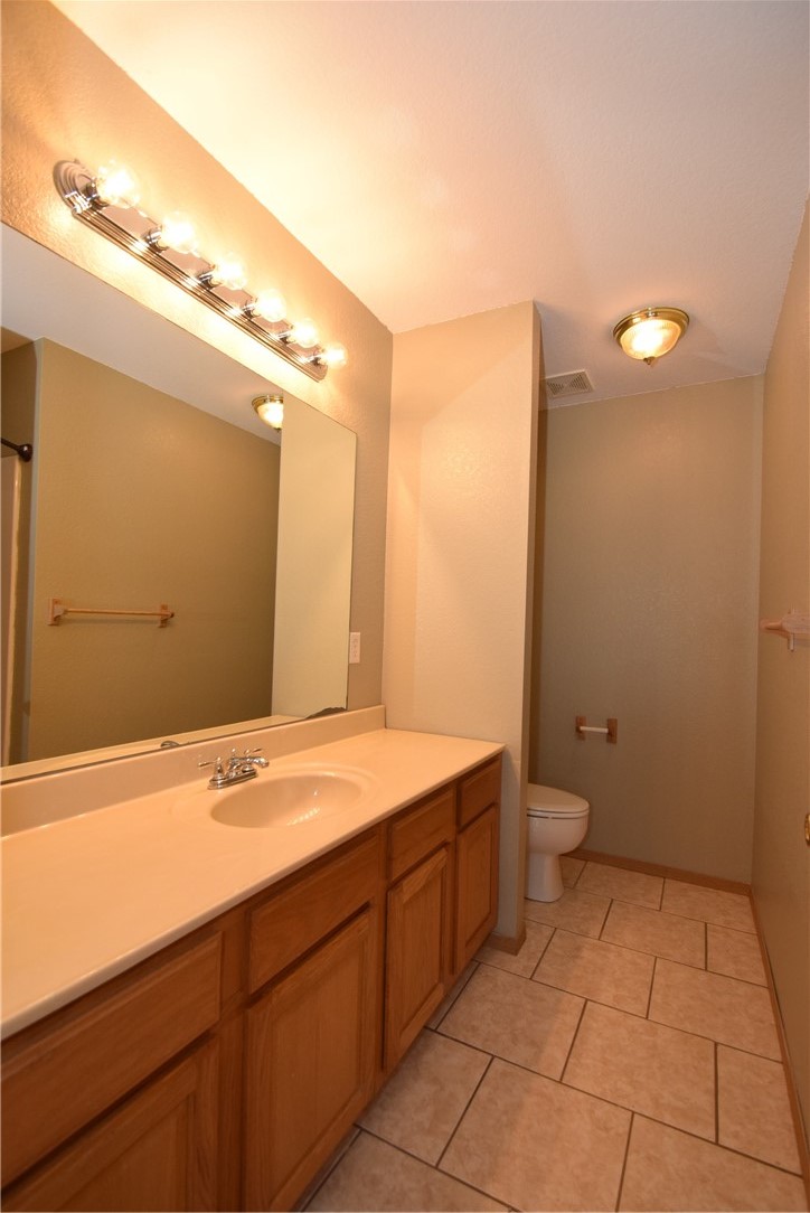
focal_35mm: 15
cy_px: 606
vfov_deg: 100.4
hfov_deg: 77.4
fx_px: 506
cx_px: 405
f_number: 5
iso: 800
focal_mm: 10
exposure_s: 1/100
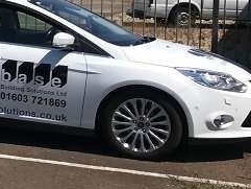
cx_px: -228
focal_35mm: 116
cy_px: 16
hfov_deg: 14.5
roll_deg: -0.1
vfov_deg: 12.7
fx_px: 842
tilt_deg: -3.3
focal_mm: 3.99
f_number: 1.8
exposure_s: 1/3831
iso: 20
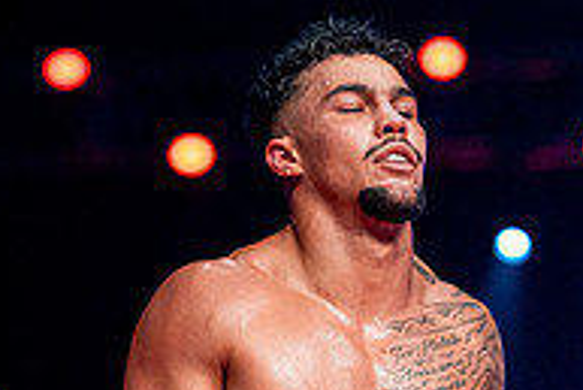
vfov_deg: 4.6
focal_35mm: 301
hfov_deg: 6.8
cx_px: 523
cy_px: 485
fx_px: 4878
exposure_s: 1/1000
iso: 4000
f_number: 2.8
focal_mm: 100
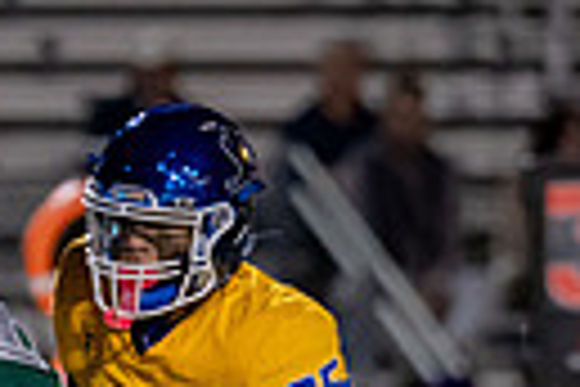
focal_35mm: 1343
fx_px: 21636
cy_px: 632
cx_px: 63
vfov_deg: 1.0
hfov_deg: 1.5
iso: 3200
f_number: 2.8
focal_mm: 197
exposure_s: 1/1000
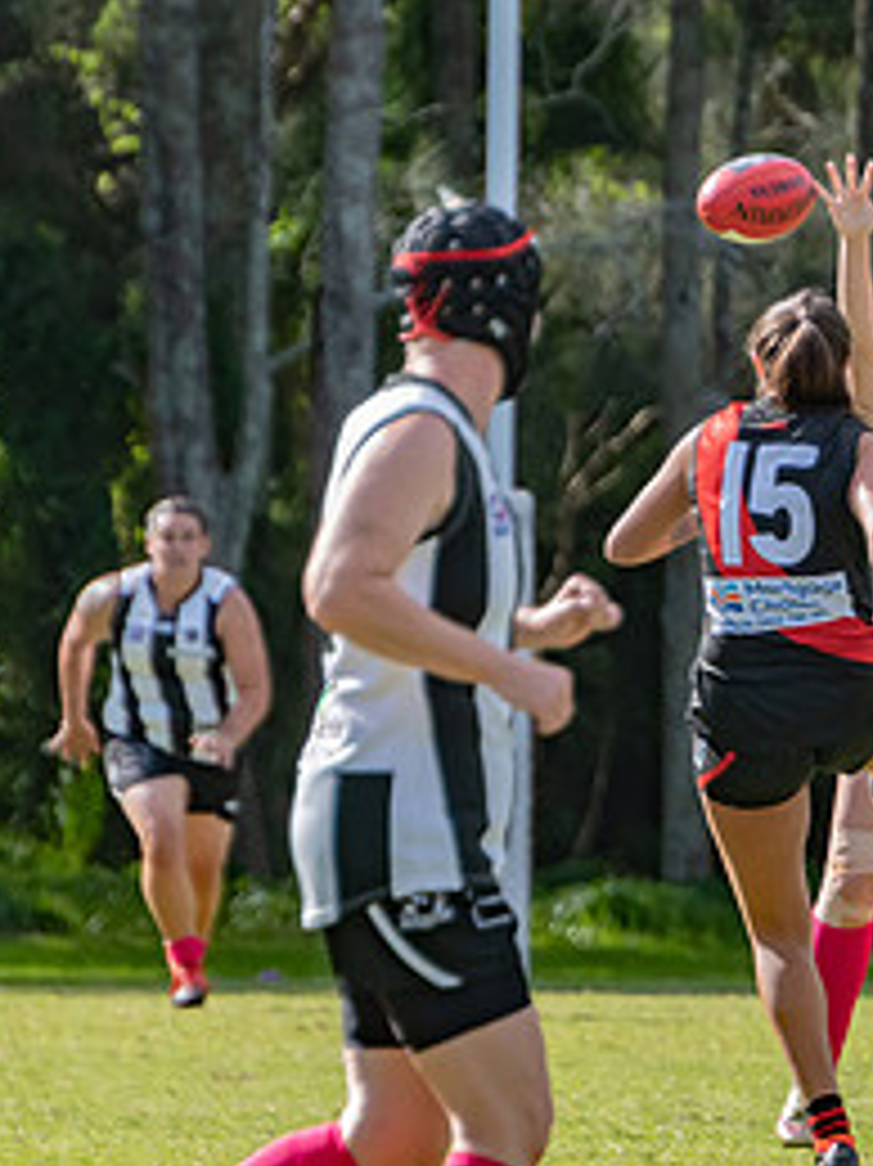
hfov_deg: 1.8
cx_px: 846
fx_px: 27361
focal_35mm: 813
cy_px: 646
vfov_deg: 2.4
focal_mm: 250
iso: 800
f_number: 6.3
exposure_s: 1/2000
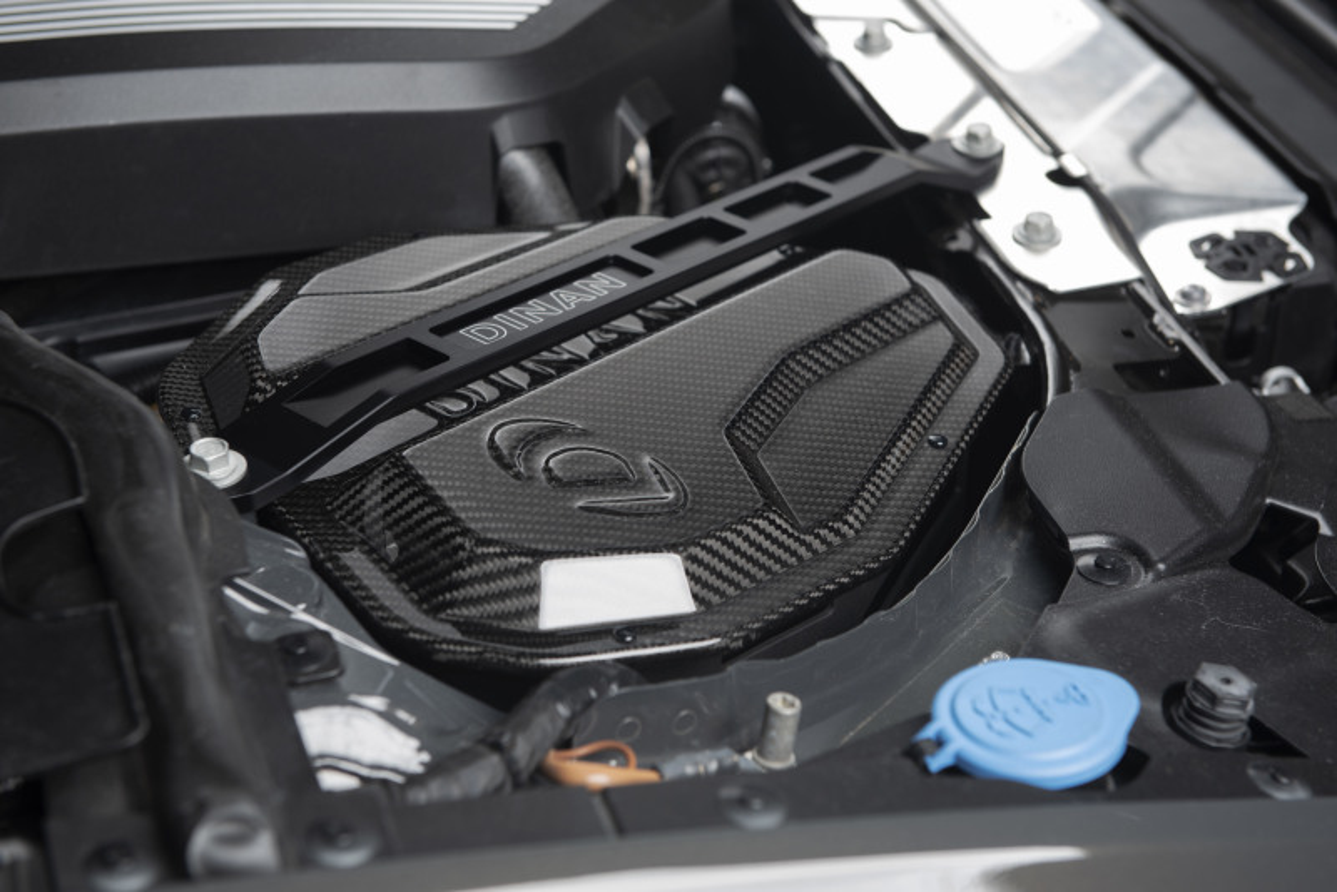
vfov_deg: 20.6
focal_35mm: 66
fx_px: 2452
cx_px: 668
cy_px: 446
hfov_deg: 30.5
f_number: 5.6
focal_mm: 66
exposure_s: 1/100
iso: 100
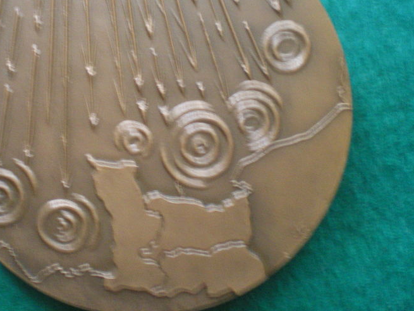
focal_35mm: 58
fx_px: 694
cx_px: 116
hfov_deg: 32.8
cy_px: 106
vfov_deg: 25.1
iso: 400
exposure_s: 1/5
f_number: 3.1
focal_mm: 6.3
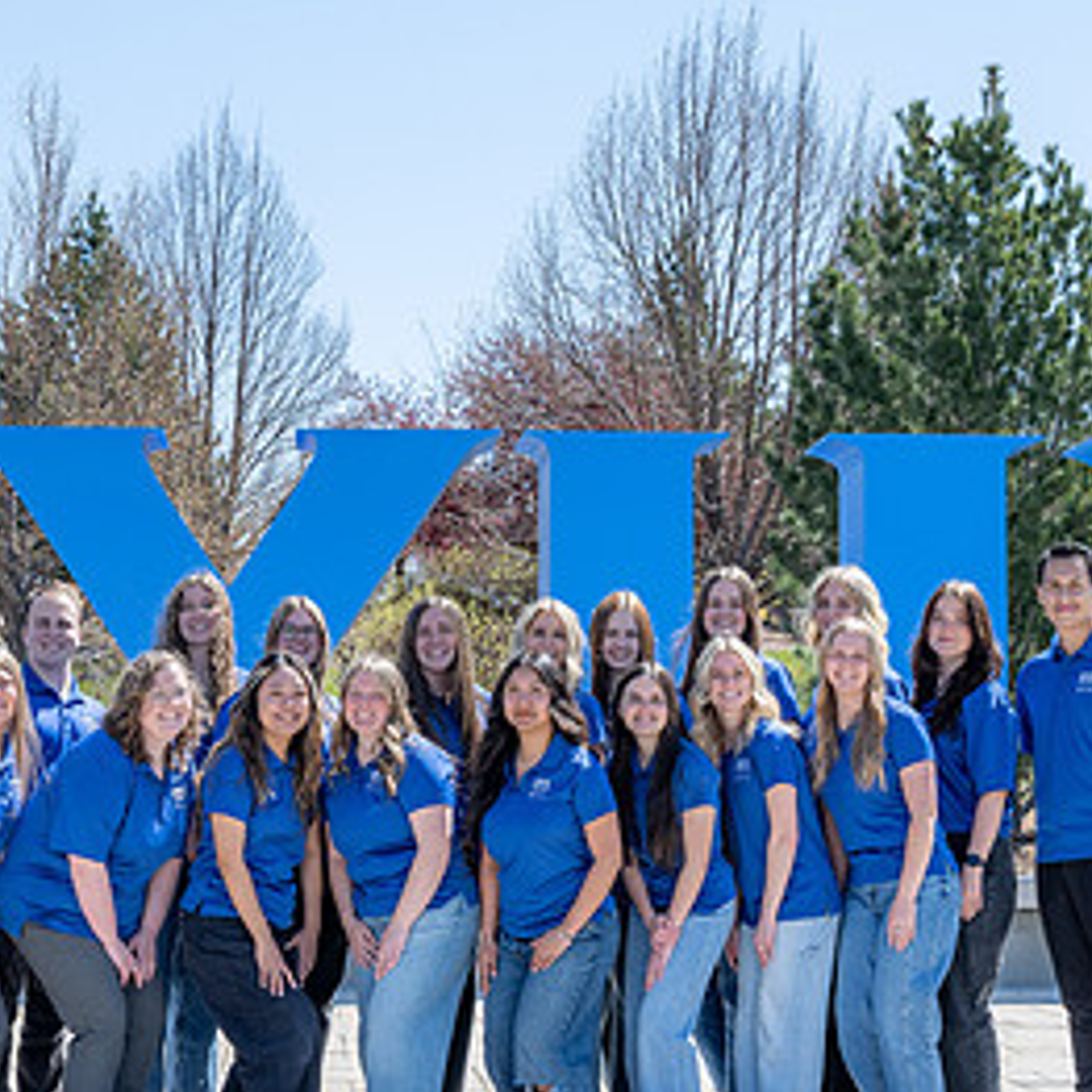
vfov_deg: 21.6
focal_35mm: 80
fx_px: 2855
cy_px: 673
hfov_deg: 21.6
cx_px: 379
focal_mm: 36
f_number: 5.6
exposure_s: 1/500
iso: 100
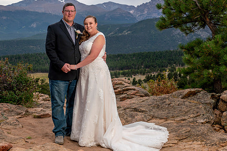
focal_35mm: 46
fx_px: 290
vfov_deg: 29.2
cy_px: 76
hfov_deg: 42.4
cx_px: 84
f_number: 6.3
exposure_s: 1/80
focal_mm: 35
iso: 100
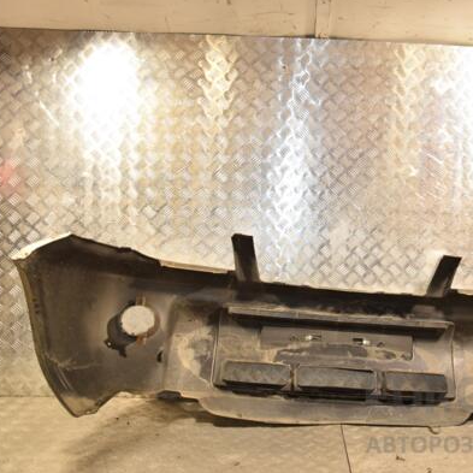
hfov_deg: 45.9
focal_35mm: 35
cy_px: 235
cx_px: 343
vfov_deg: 47.2
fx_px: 541
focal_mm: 18
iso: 800
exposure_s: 1/160
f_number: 5
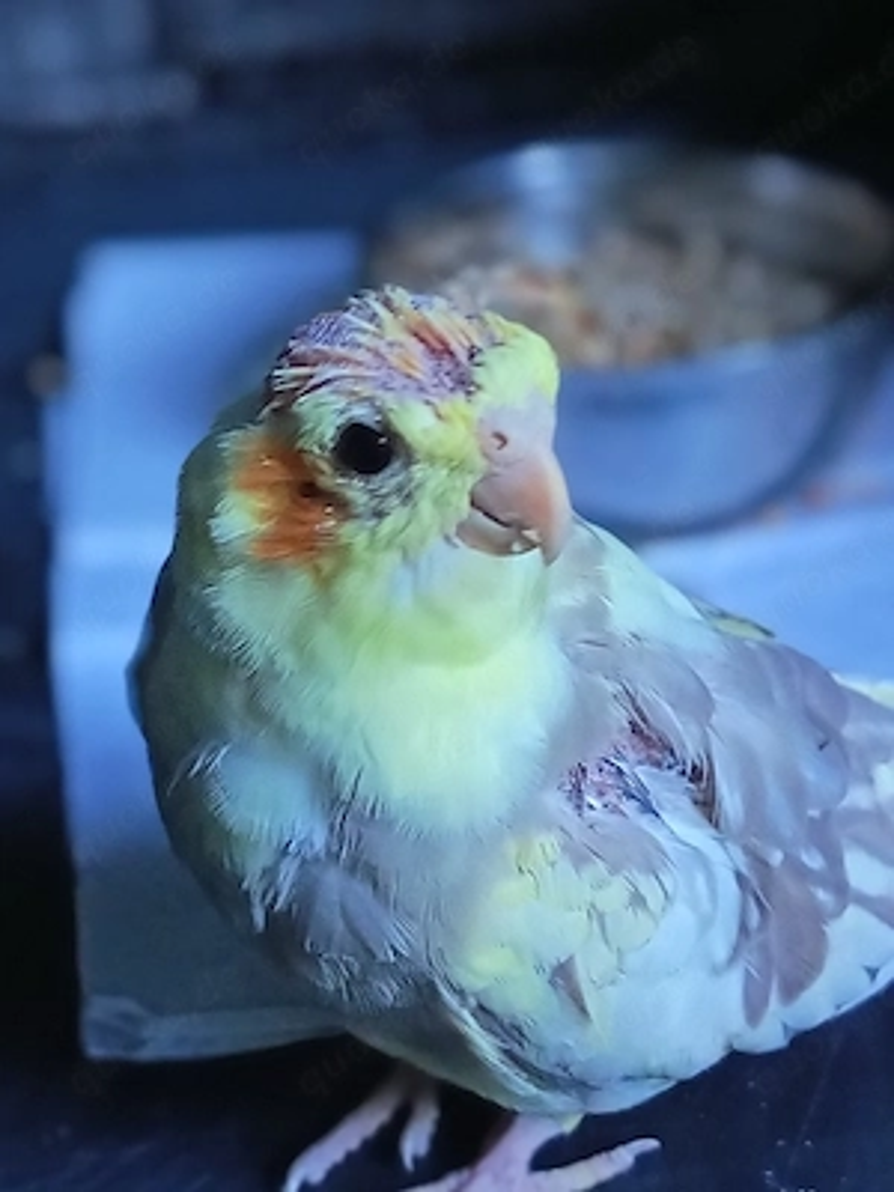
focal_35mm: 72
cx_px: 447
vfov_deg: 27.0
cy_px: 596
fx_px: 2479
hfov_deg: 20.4
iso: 2267
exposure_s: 1/30
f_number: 4
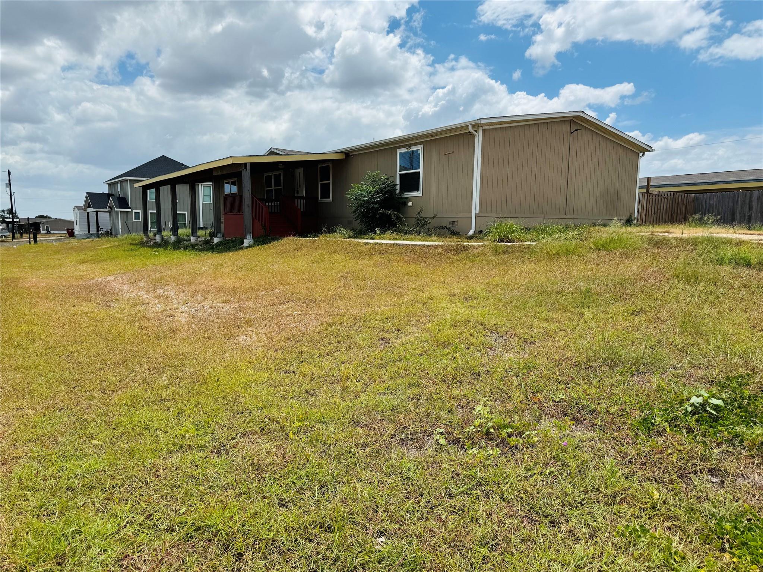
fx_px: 529
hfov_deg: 71.6
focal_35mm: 24
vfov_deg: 56.8
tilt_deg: -7.2
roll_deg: -1.1
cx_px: 382
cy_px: 286
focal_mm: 6.76
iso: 80
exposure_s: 1/6410
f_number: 1.78
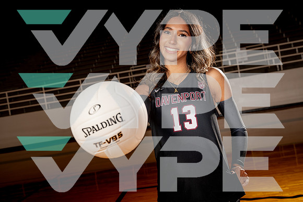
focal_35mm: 45
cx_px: 152
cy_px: 101
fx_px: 379
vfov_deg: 29.9
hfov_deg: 43.6
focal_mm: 45
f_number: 5.6
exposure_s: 1/250
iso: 100
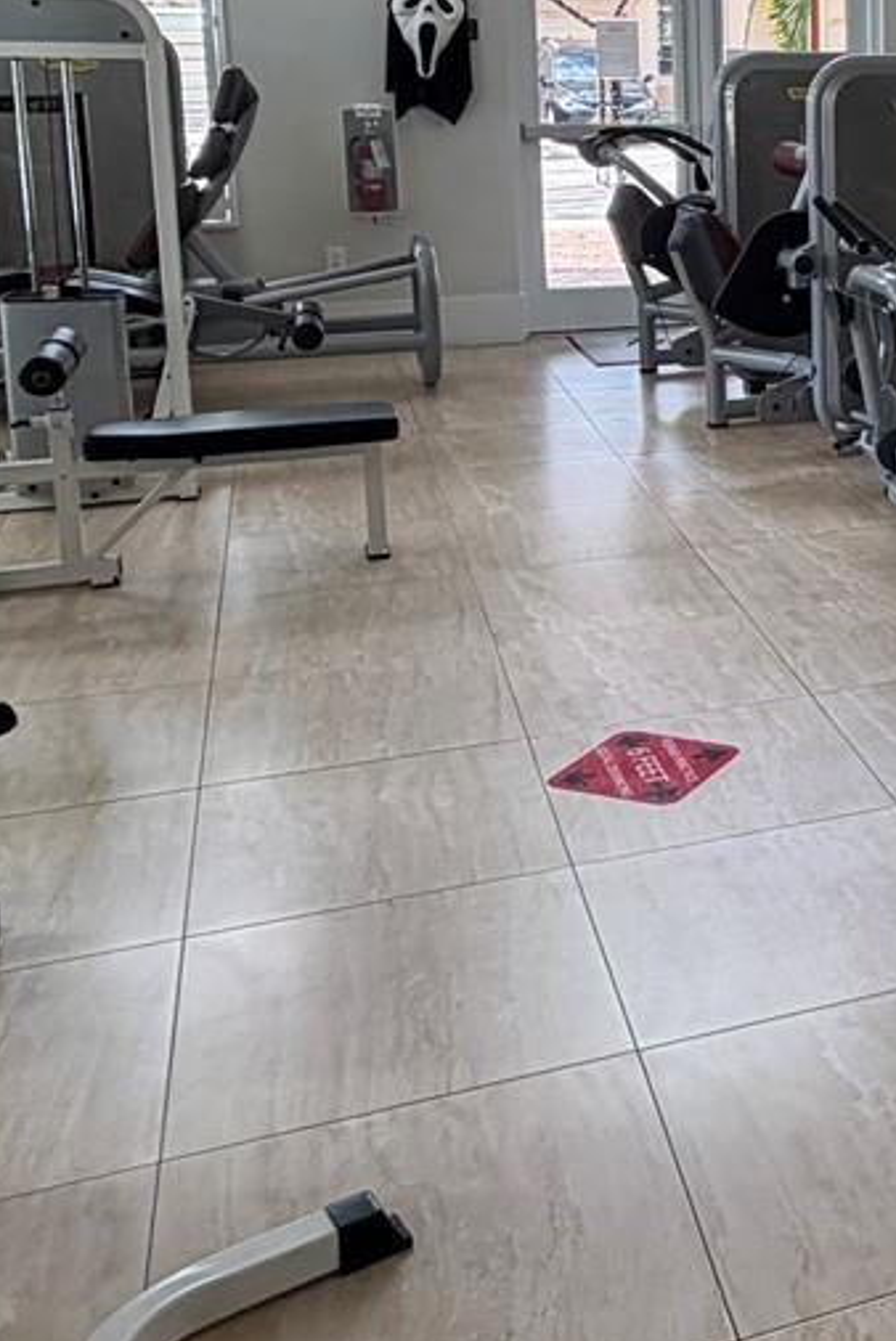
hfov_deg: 26.0
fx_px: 1715
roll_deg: -1.4
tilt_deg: -9.0
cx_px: 1092
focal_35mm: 46
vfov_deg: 41.5
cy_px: 337
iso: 80
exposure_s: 1/120
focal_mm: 2.22
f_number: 2.2
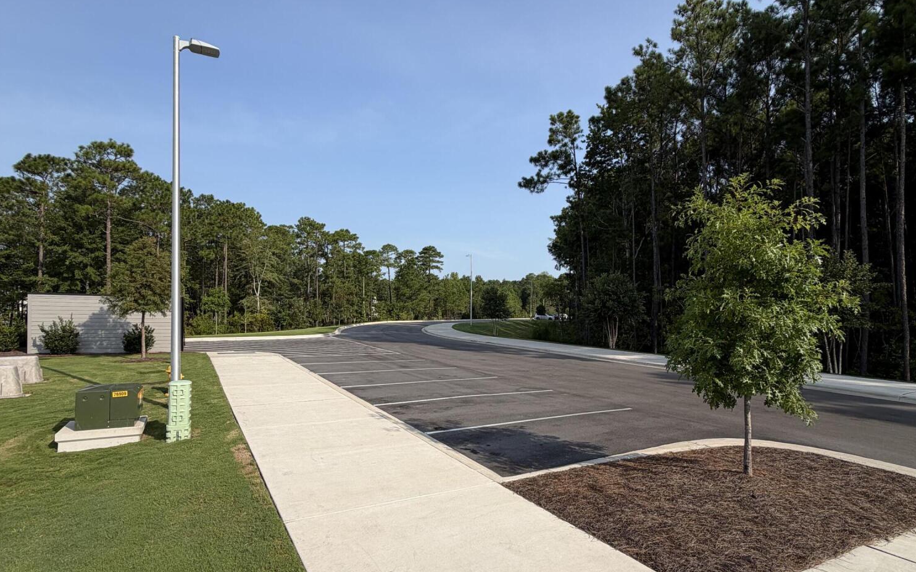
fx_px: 499
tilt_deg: +1.3
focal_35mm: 20
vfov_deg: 59.6
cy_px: 305
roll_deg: -0.5
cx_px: 459
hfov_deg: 85.1
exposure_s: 1/770
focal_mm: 2.22
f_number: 2.2
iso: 20
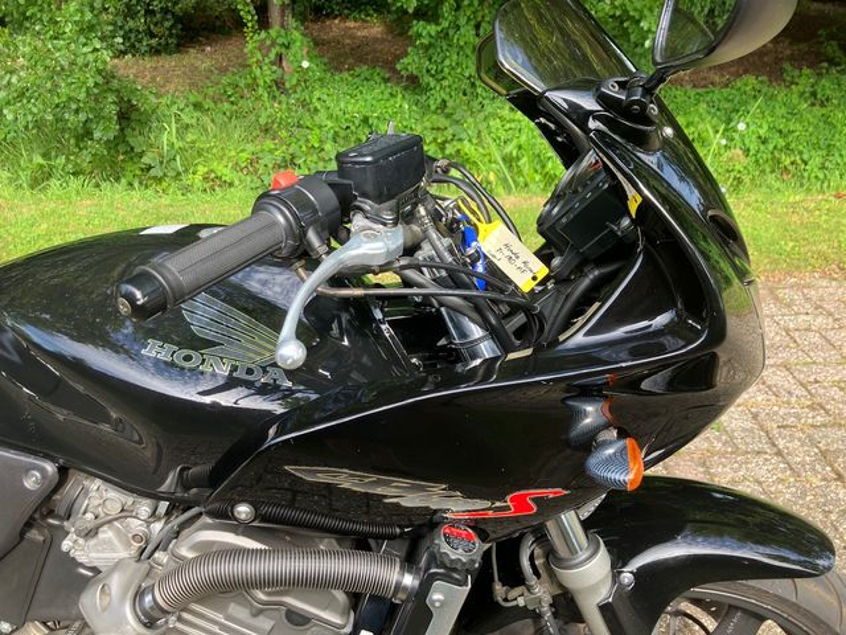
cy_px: 318
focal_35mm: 28
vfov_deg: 49.7
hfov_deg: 63.4
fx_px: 684
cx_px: 423
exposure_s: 1/142
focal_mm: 3.99
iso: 25
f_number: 1.8
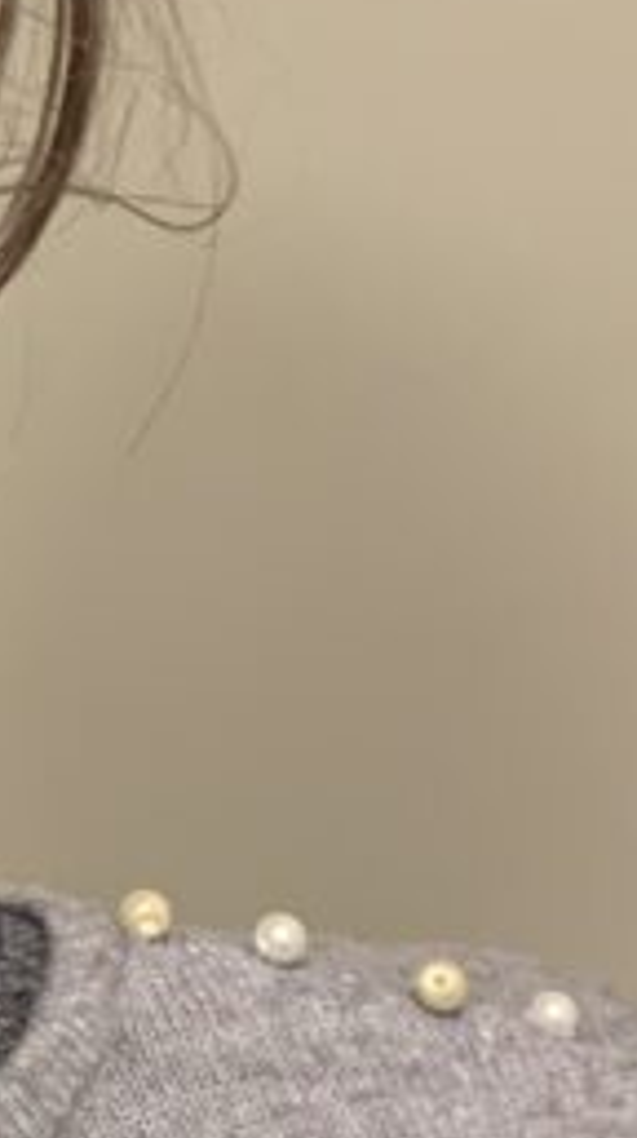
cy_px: 430
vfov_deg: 18.9
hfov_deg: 10.0
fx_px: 3403
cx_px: -593
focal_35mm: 113
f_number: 1.8
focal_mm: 4.25
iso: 200
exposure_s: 1/50
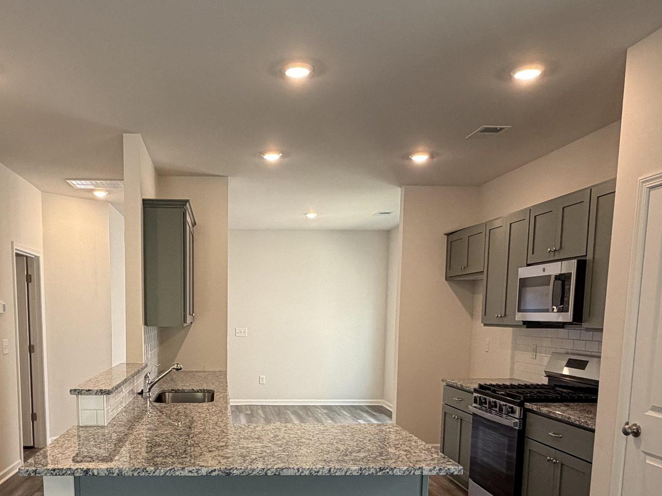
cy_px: 390
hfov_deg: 54.5
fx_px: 631
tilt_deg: -8.0
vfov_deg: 41.3
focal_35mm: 33
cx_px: 237
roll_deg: +0.6
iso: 250
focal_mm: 2.22
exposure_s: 1/120
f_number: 2.2
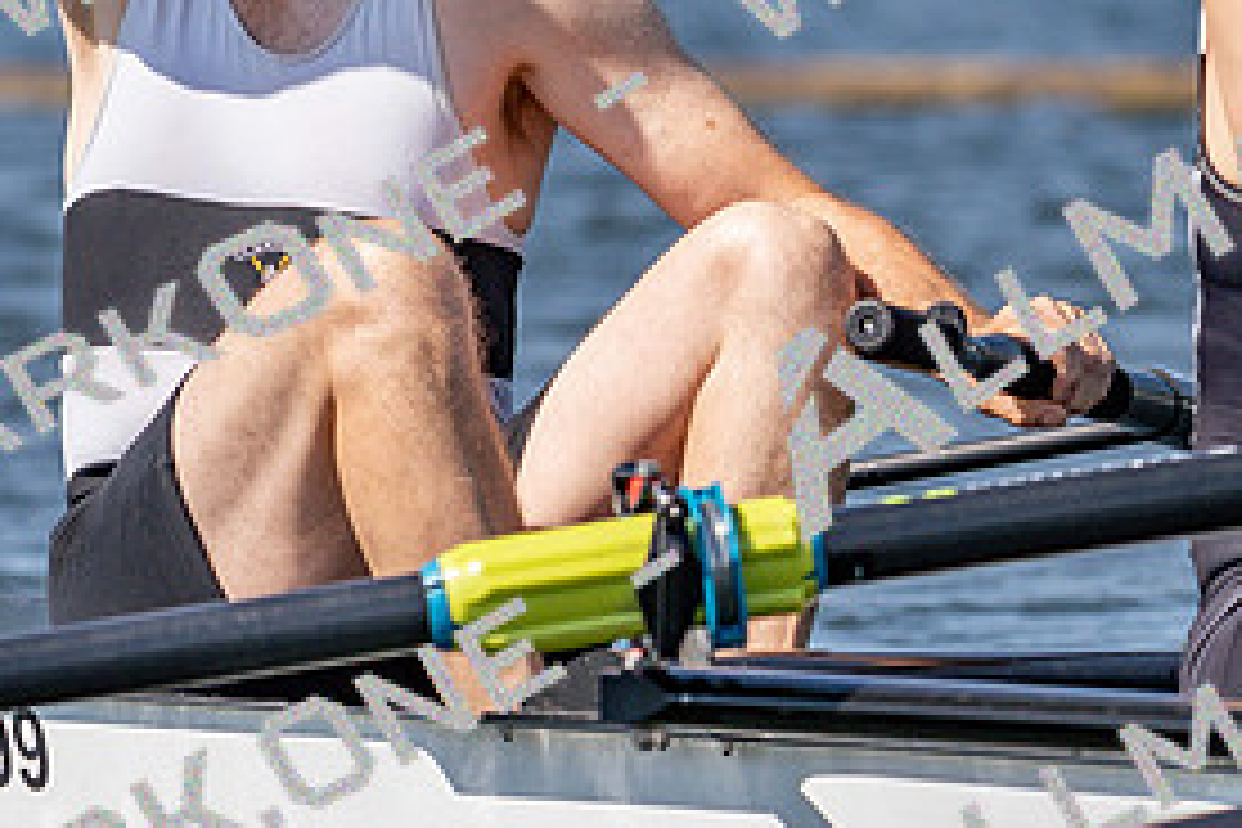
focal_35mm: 555
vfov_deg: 2.5
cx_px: 392
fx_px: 19146
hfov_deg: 3.7
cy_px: 115
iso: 250
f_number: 5.6
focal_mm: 264
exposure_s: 1/2000
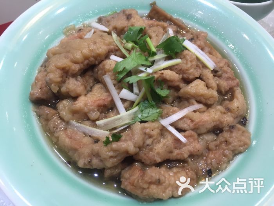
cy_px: 103
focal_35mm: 29
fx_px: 230
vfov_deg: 48.2
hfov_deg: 61.7
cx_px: 137
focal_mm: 4.15
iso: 80
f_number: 2.2
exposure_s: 1/33
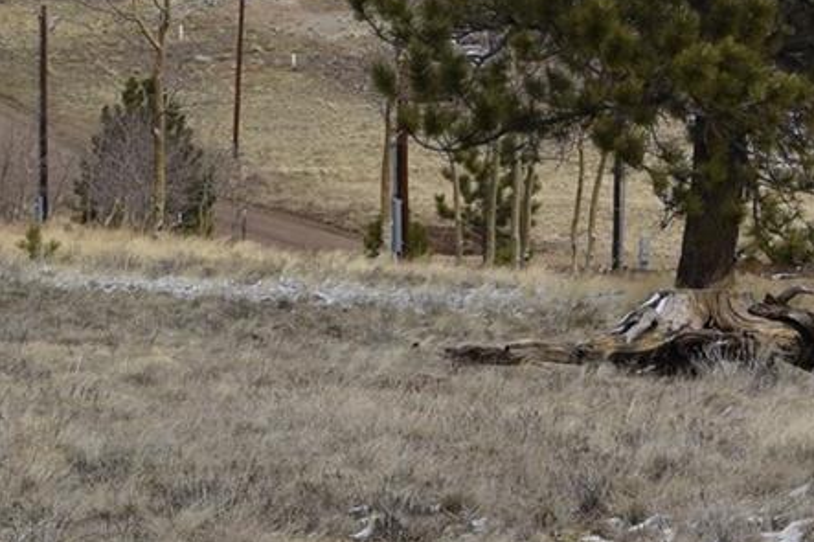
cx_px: 1055
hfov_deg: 6.9
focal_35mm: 298
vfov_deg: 4.6
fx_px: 6731
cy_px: -132
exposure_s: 1/640
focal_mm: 55
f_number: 10
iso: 200
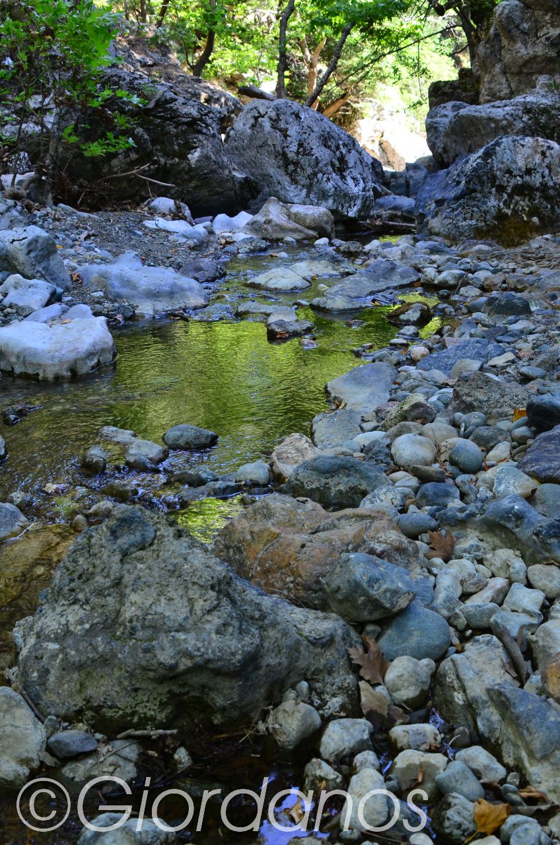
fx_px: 984
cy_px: 422
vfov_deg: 46.5
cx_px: 280
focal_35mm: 42
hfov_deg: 31.8
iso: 450
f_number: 8
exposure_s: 1/60
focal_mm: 28
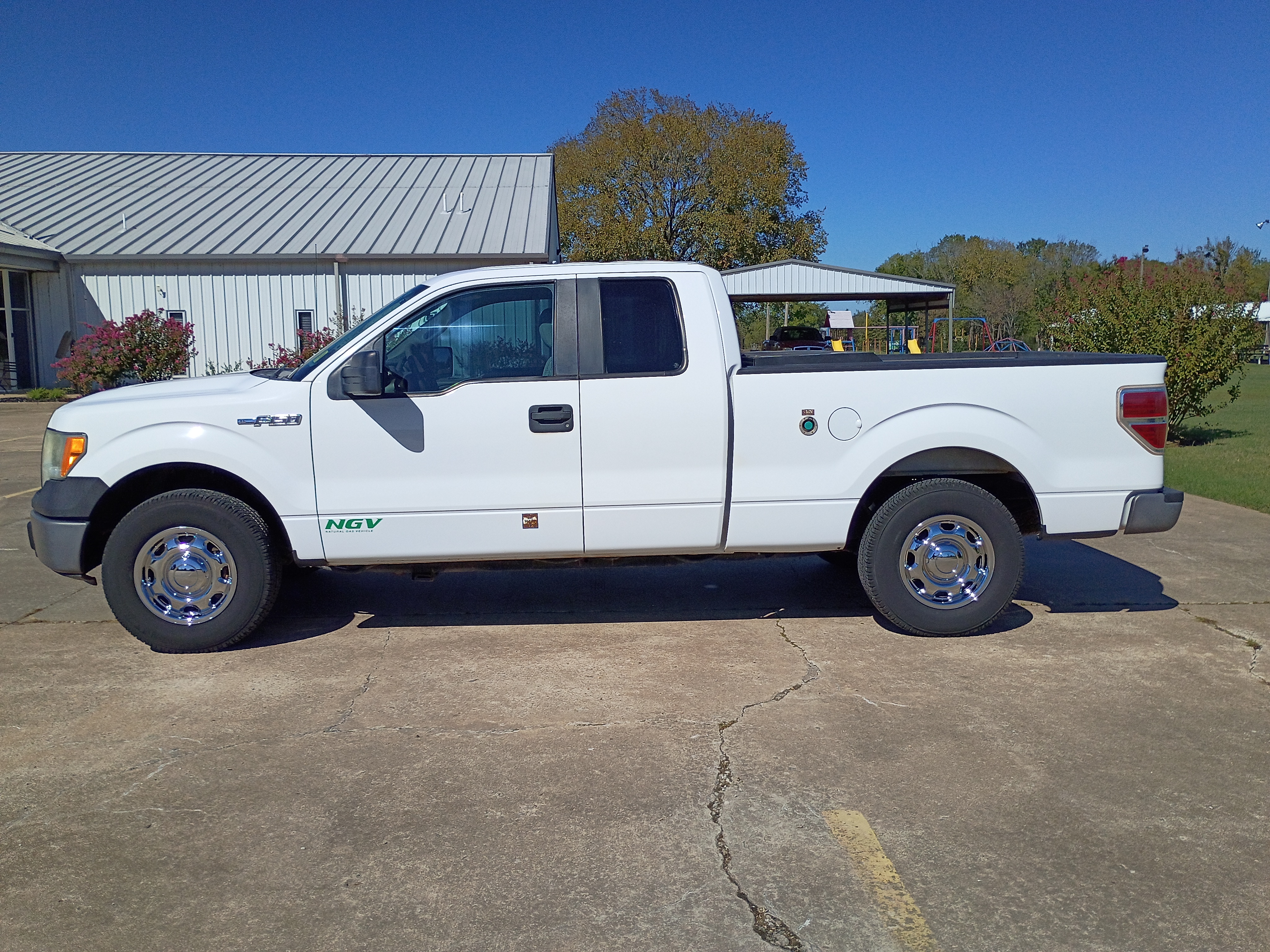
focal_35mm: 29
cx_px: 635
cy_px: 476
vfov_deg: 48.2
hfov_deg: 61.7
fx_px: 1064
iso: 103
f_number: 1.8
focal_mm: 4.27
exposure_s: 1/2865
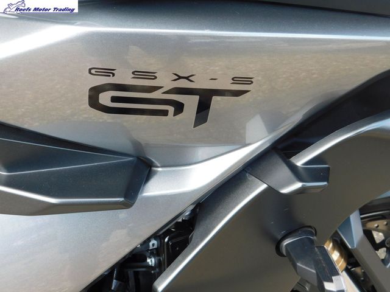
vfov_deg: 39.7
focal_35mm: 36
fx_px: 406
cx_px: 195
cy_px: 146
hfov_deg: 51.4
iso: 125
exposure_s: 1/100
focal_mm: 6.3
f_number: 3.5
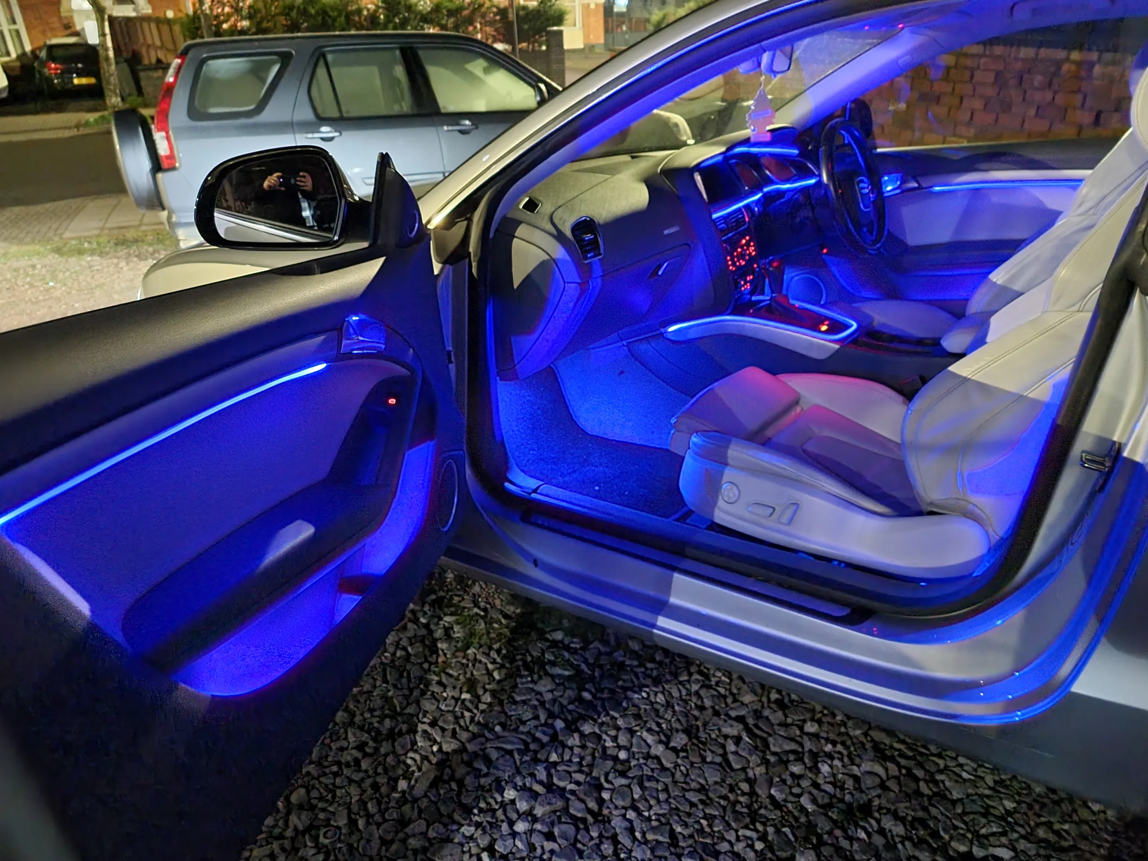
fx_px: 796
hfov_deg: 71.6
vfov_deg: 56.8
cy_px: 430
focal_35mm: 24
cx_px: 574
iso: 2000
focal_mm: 6.7
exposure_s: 1/10
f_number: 1.8
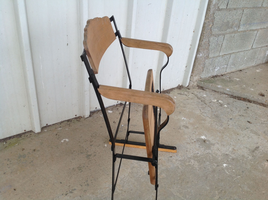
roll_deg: -6.8
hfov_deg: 52.7
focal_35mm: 35
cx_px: 134
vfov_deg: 40.6
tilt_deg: -28.5
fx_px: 271
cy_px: 100
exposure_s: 1/263
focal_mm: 4.28
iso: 50
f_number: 2.4
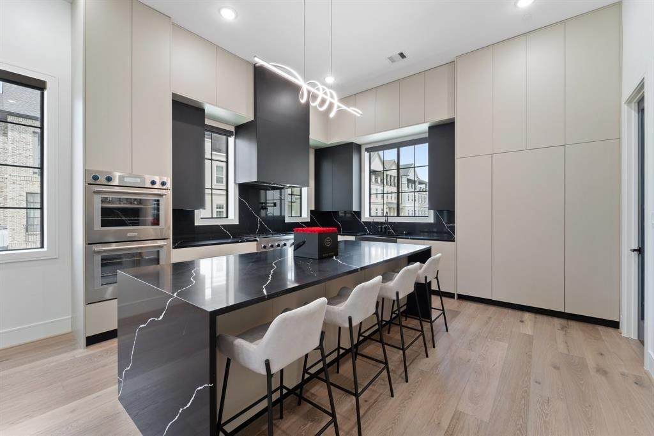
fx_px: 254
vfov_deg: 81.2
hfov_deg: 104.3
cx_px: 327
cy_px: 218
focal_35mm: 14
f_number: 9
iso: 320
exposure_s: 1/2.5
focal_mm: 14
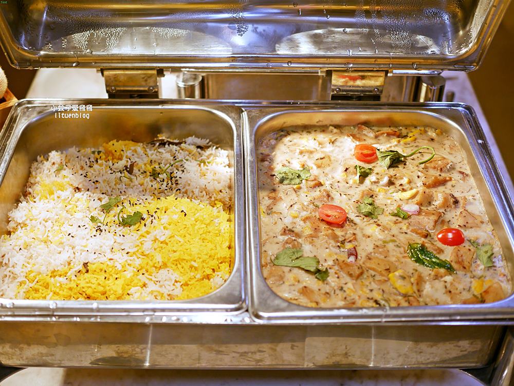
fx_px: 743
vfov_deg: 29.1
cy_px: 193
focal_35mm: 50
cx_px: 257
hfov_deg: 38.2
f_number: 1.8
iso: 200
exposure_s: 1/160
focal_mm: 25
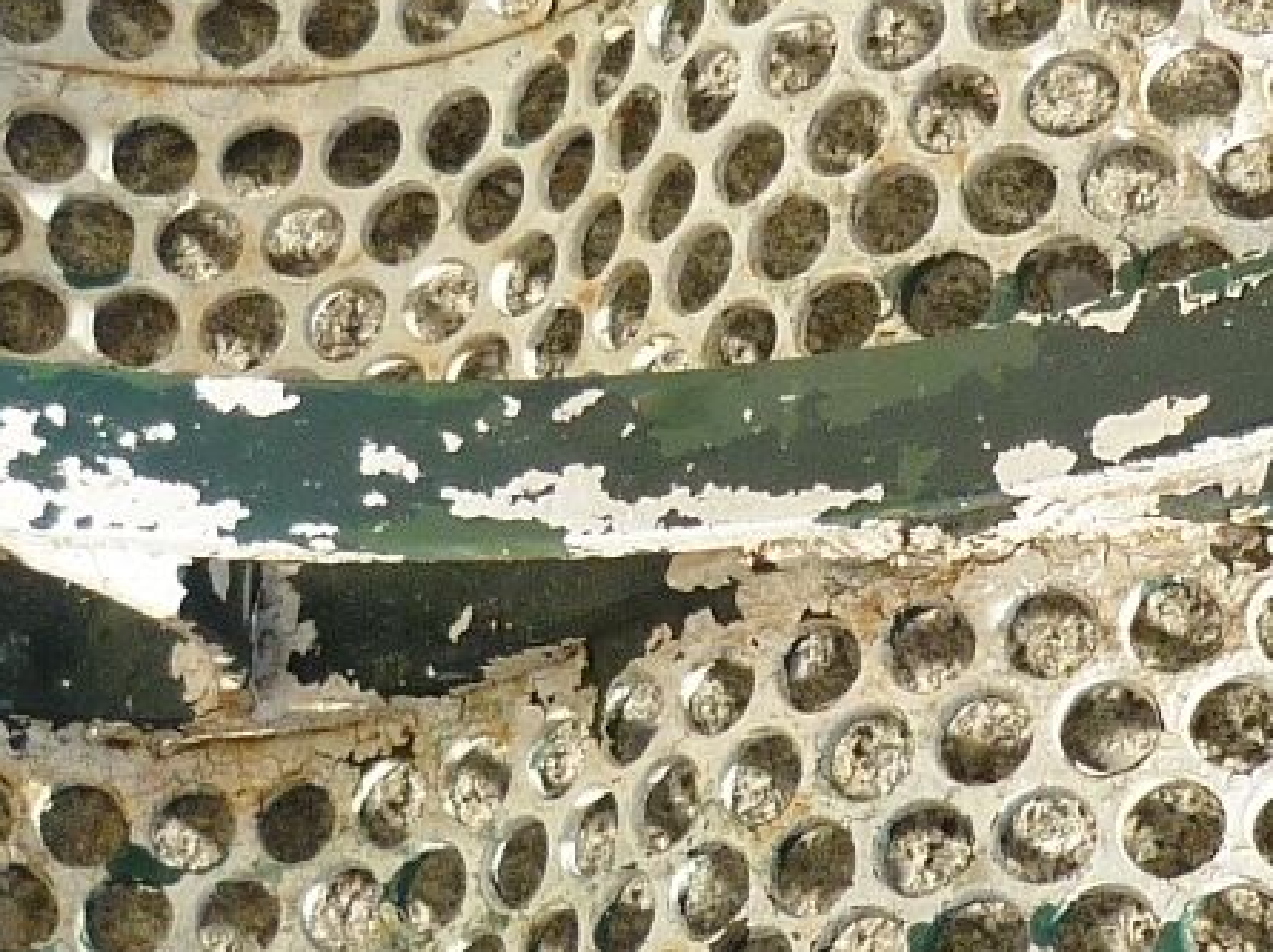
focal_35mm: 152
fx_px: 5585
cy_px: 417
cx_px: 955
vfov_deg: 9.7
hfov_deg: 13.0
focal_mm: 5.5
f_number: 2.8
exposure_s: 1/800
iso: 80
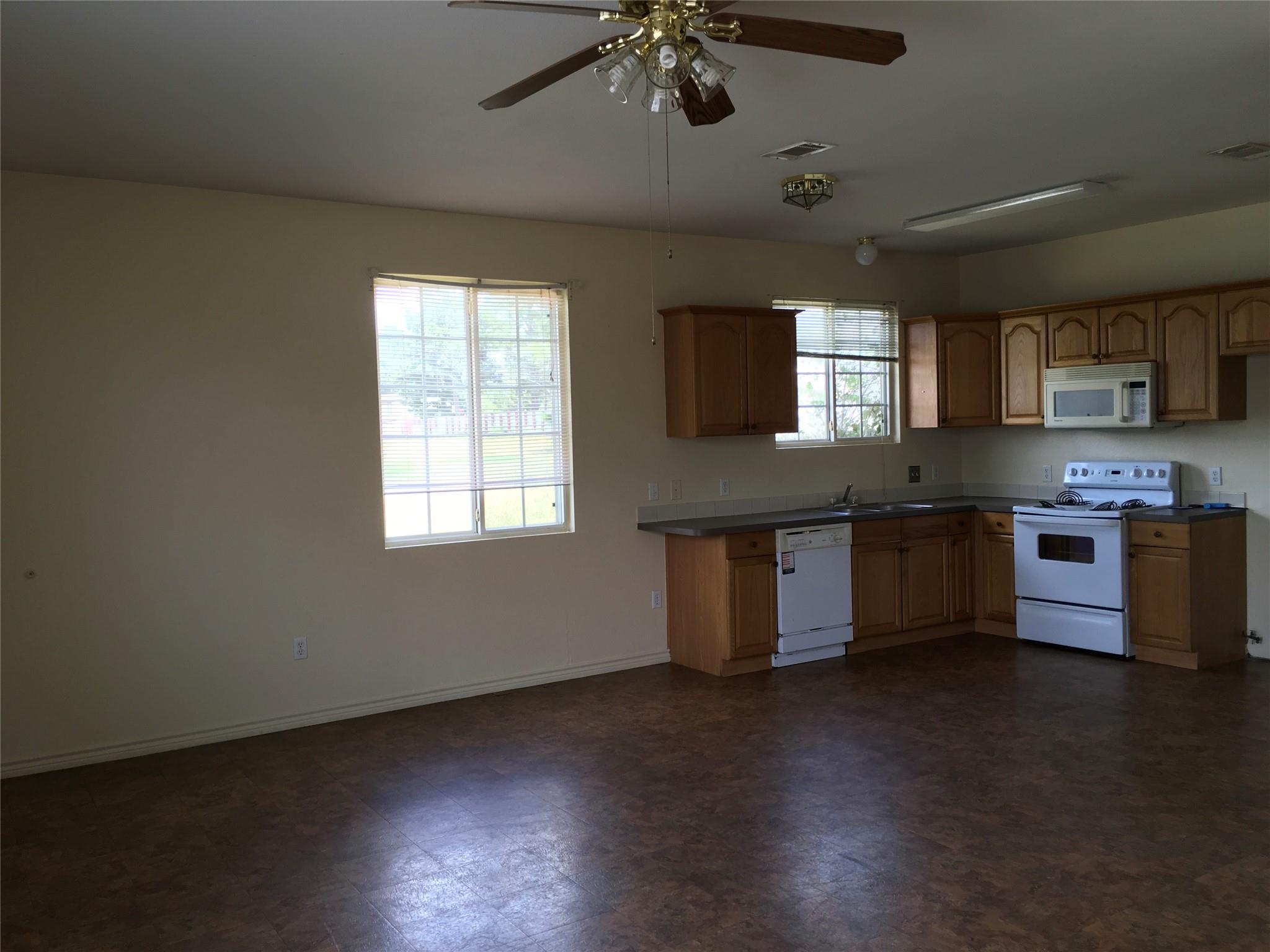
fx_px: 1064
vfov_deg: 48.2
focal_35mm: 29
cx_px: 635
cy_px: 476
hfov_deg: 61.7
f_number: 2.2
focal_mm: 4.15
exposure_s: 1/60
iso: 32
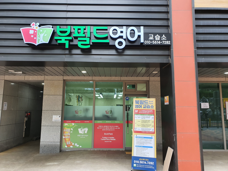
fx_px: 171
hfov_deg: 67.3
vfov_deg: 53.1
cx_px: 114
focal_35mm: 26
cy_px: 86
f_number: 2.4
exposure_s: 1/120
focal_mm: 4.32
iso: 64
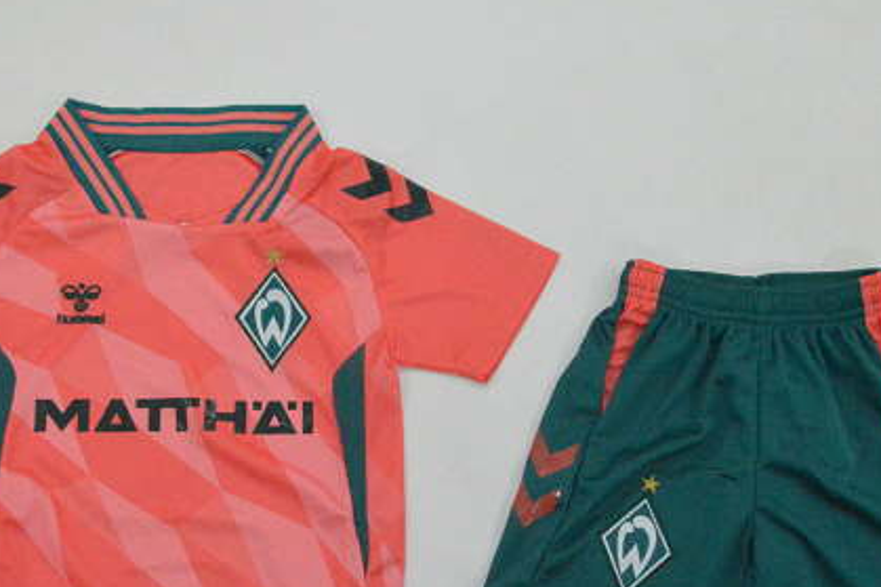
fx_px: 1541
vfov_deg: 21.5
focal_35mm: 63
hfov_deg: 31.9
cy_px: 398
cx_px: 404
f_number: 25
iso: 6400
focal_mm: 22
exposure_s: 1/200
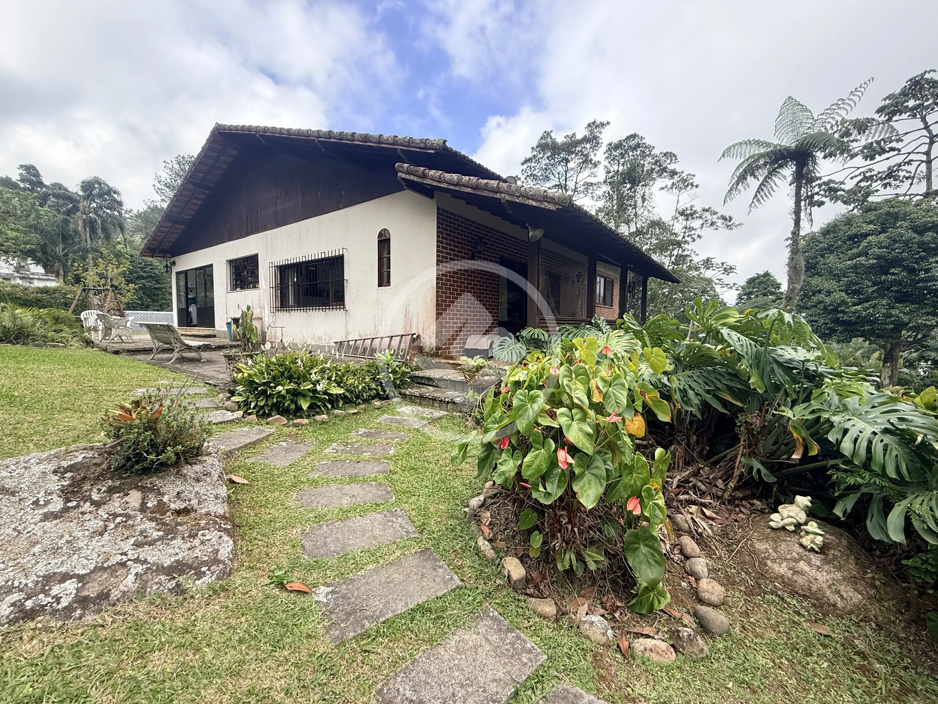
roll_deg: -0.6
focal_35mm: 14
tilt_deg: -3.5
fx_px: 379
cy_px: 352
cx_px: 469
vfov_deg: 85.7
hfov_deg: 102.1
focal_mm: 2.22
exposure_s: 1/540
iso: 64
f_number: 2.2
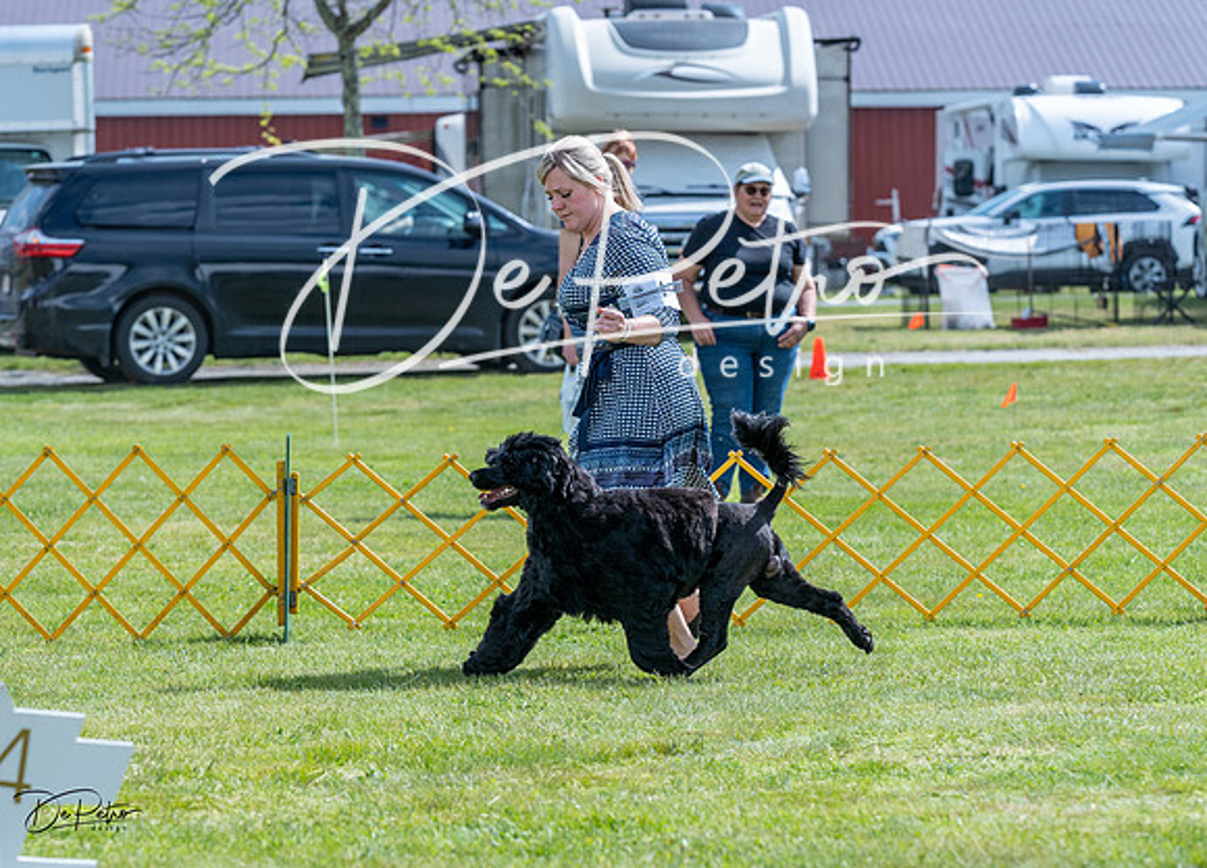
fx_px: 5162
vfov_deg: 9.6
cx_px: 602
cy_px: 390
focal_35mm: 150
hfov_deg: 13.3
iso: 400
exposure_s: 1/1600
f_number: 5
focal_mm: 121
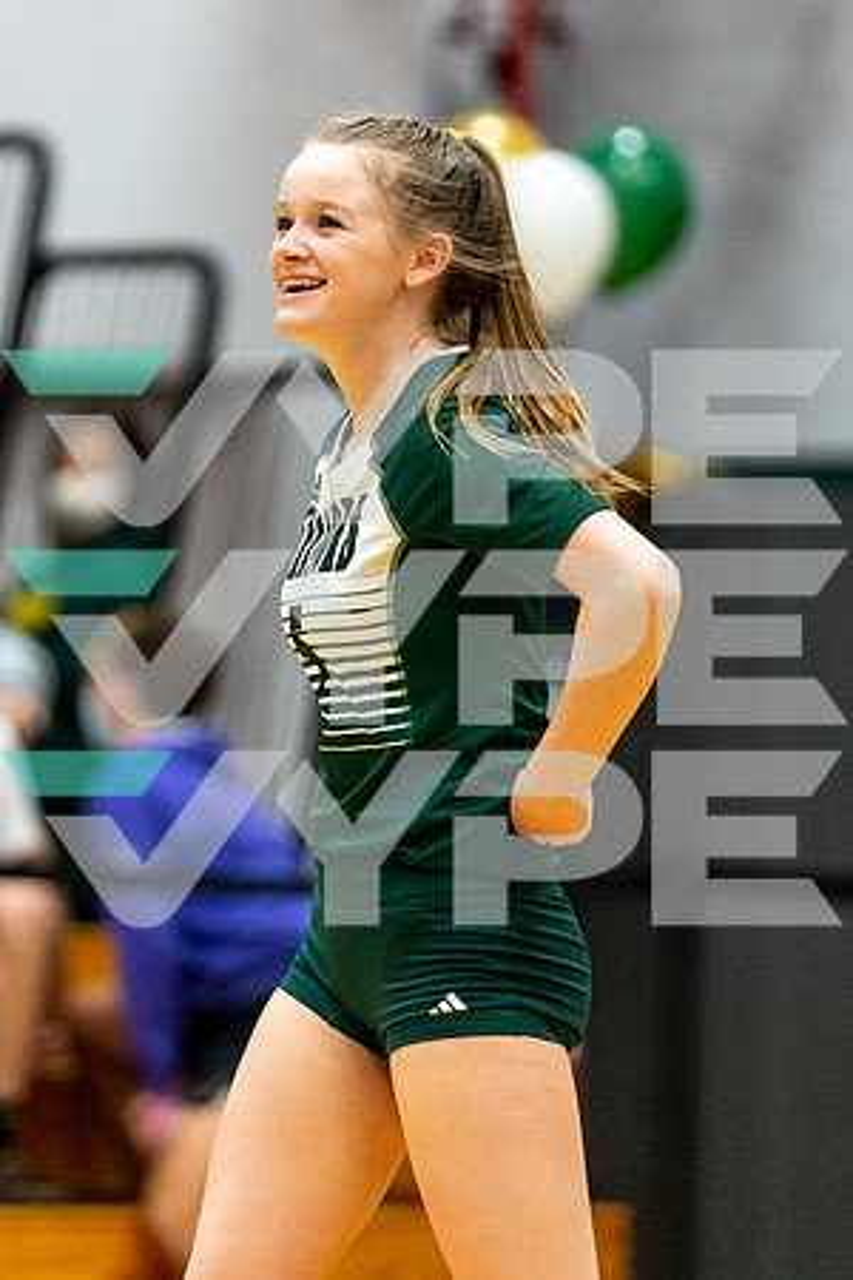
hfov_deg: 3.8
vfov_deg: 5.7
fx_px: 12881
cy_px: 507
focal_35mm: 362
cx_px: 310
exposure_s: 1/1250
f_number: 2.8
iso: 3200
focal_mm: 200
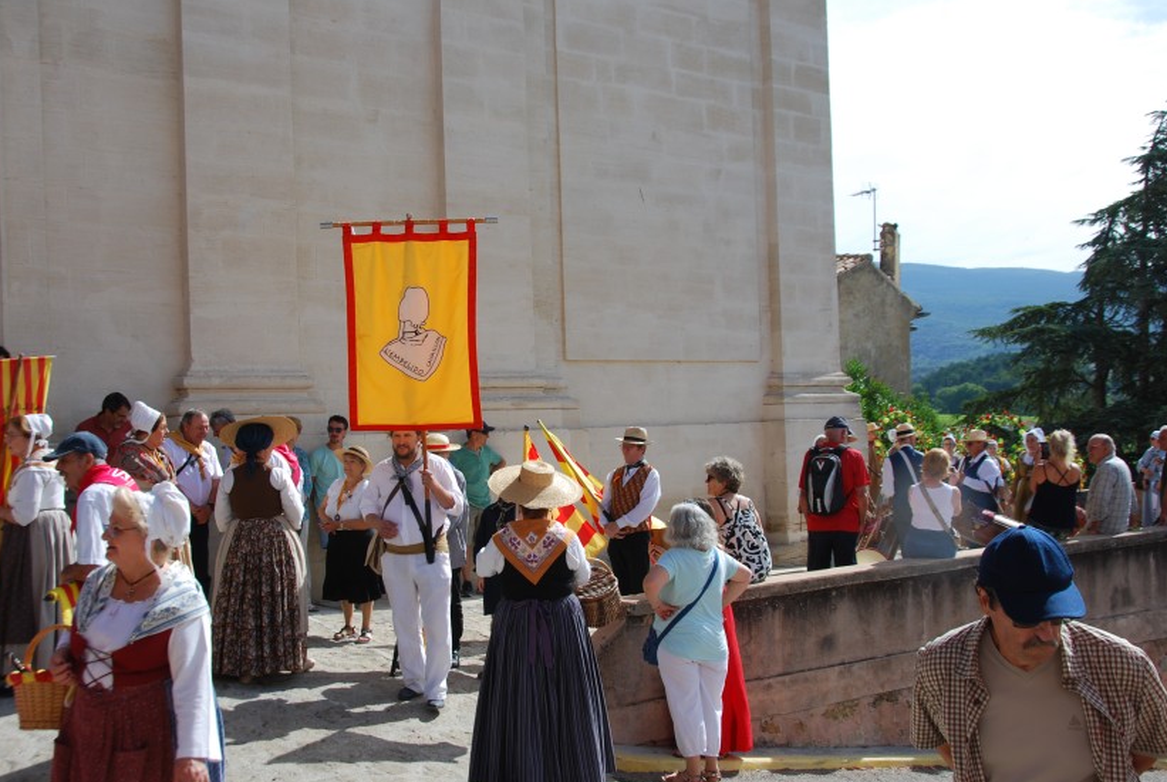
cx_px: 534
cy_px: 422
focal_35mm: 36
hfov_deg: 53.0
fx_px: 1169
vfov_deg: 37.0
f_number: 8
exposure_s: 1/250
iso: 100
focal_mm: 22
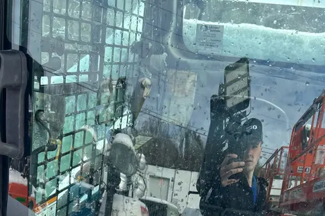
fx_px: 370
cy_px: 234
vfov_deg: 29.5
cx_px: 175
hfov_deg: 47.4
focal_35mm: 41
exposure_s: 1/718
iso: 50
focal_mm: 5.7
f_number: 1.5
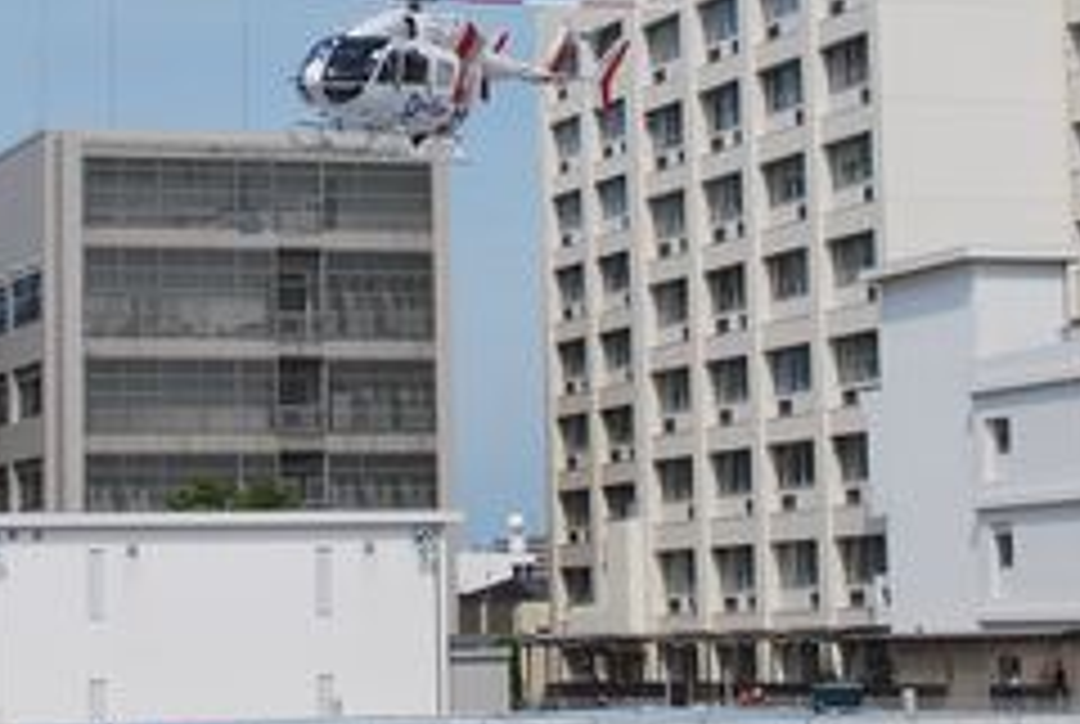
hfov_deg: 23.0
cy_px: 207
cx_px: 234
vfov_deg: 15.7
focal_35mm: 87
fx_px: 2615
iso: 100
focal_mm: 29
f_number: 9
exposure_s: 1/320
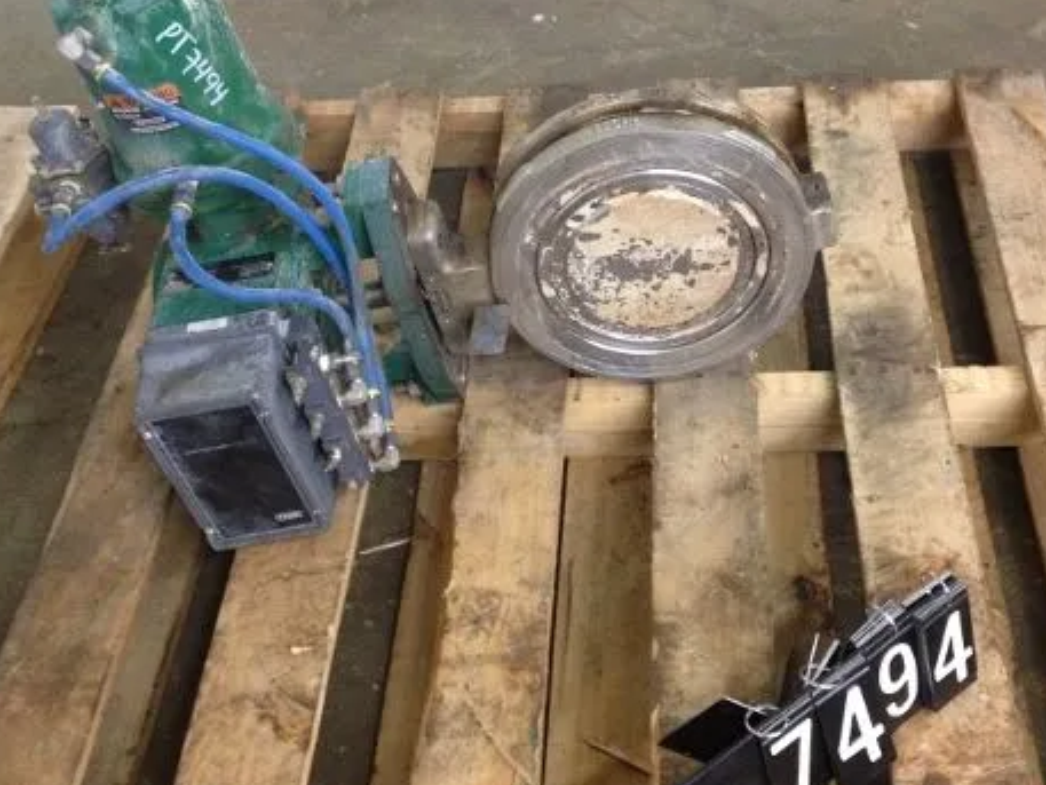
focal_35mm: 49
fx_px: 1481
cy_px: 362
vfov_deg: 29.7
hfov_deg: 38.7
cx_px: 639
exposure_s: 1/20
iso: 320
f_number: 2.4
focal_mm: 4.28
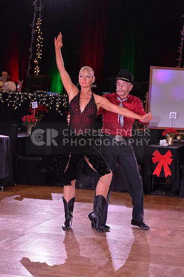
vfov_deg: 15.2
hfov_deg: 10.1
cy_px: 138
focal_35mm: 135
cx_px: 92
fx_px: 1038
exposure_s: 1/250
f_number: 6.3
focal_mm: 135
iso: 2000
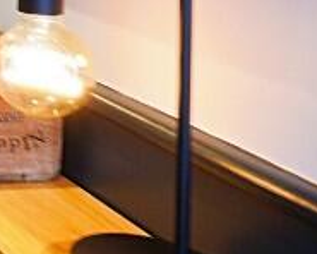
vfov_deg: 18.0
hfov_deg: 16.3
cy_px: -104
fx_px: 732
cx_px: -374
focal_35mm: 78
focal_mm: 10
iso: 640
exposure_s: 1/2
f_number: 11
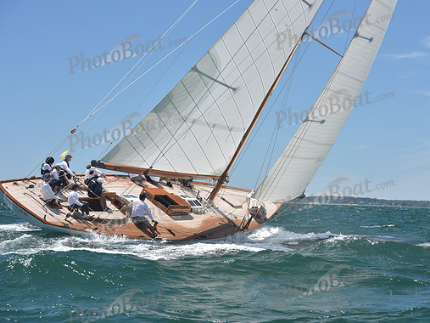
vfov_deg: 19.1
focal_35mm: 77
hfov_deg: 25.3
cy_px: 163
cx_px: 232
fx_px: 956
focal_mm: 70
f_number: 7.1
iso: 320
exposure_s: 1/800
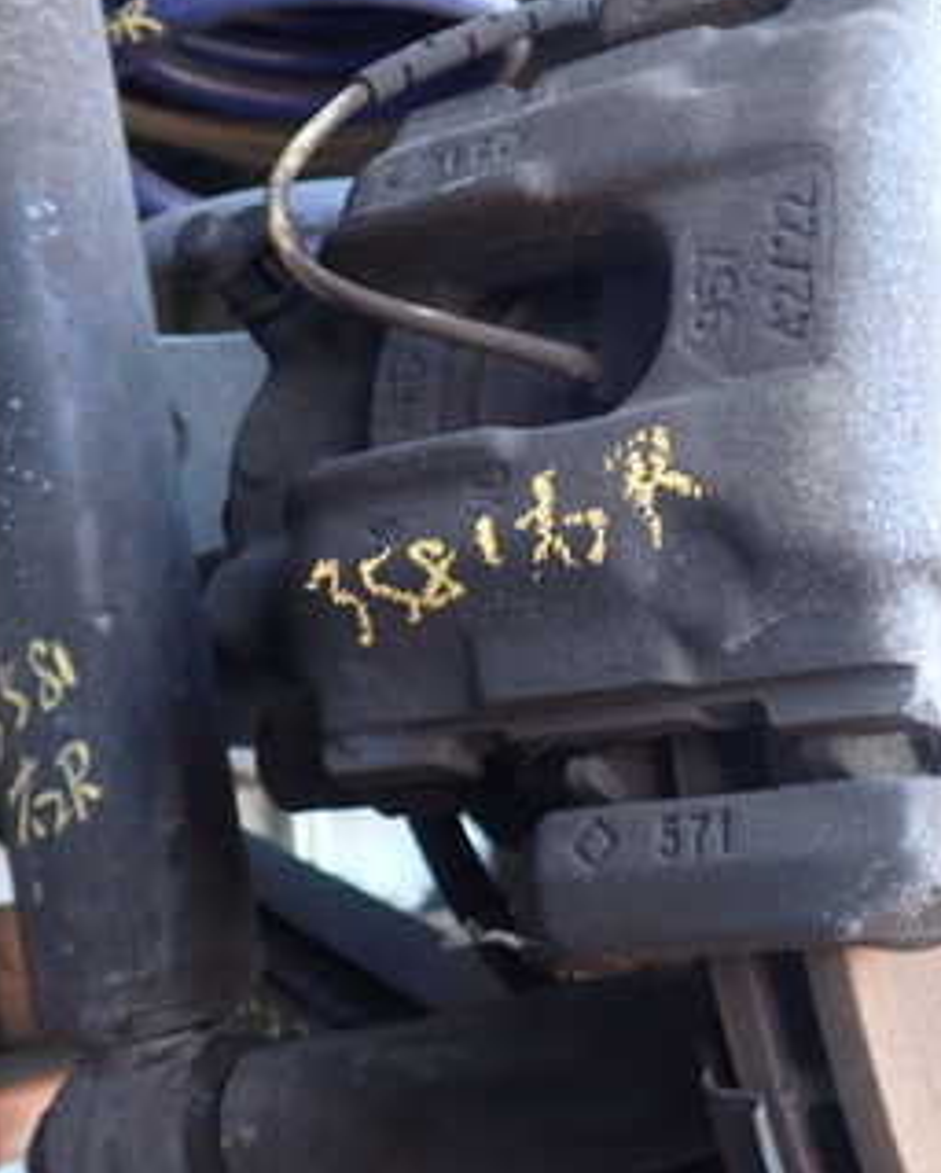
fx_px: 1911
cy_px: 386
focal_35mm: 55
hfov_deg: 27.3
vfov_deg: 33.8
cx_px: 706
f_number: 2.3
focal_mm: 5.4
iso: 200
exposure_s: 1/50
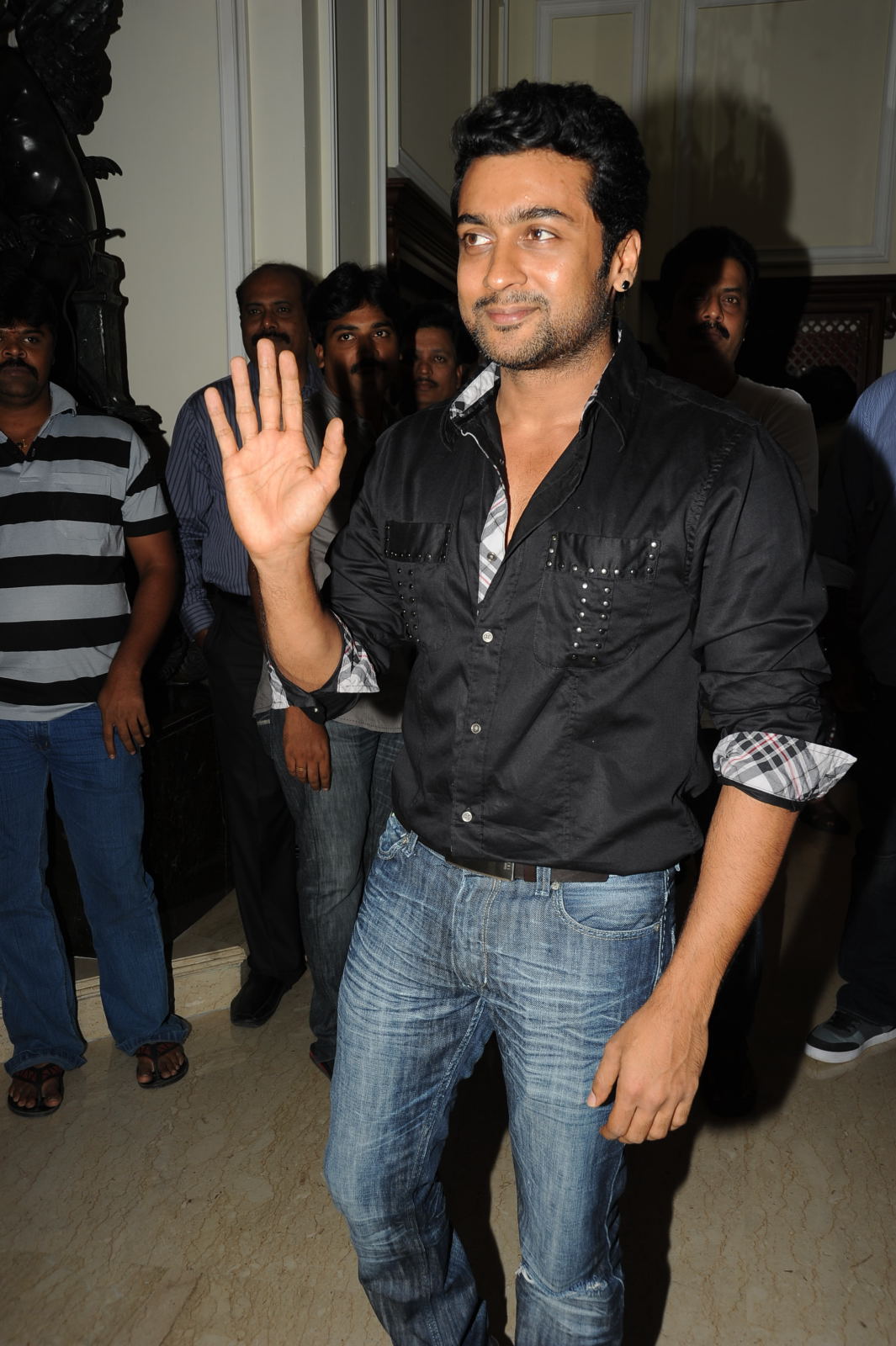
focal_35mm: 34
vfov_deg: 55.8
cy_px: 673
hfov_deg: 38.8
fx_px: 1271
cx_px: 448
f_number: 9
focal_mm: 34
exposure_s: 1/125
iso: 200
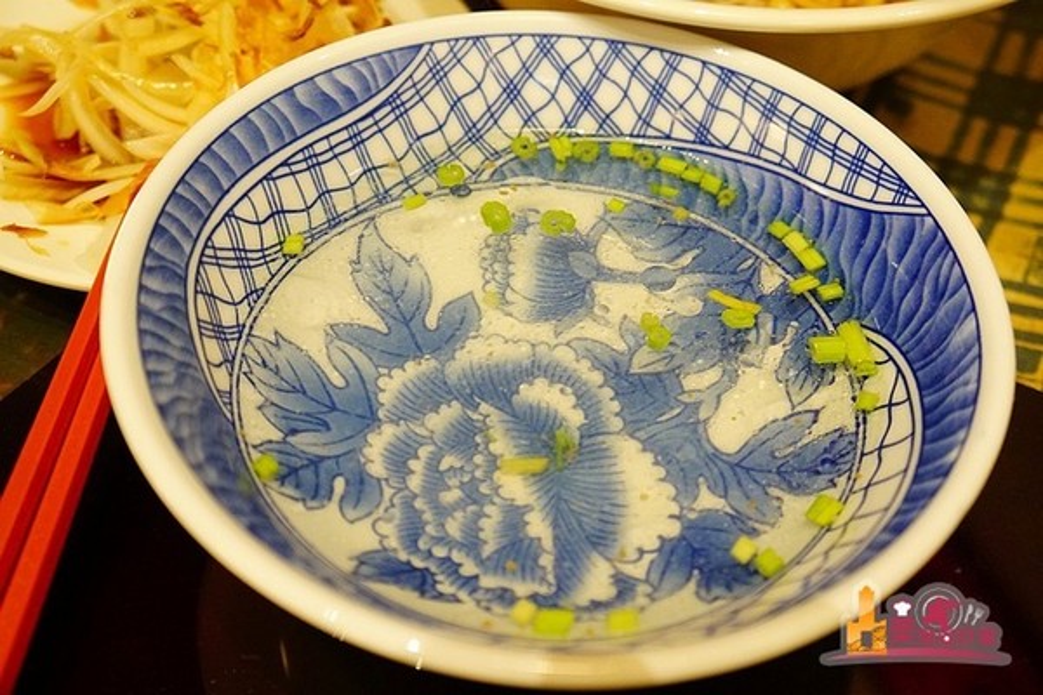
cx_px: 522
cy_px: 348
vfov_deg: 33.0
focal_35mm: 40
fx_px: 1173
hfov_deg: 47.9
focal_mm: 27
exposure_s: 1/80
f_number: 4.5
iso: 3200
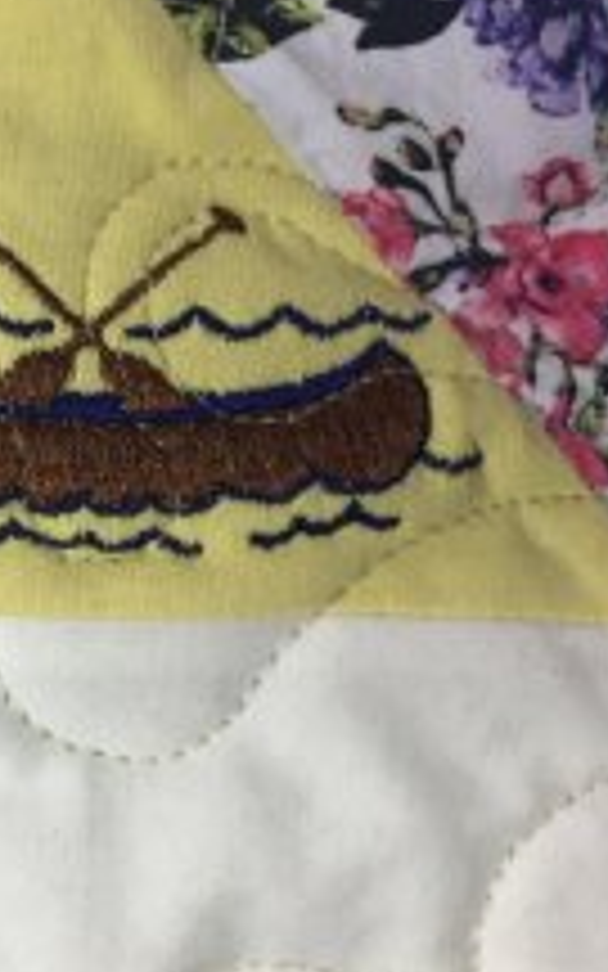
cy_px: 459
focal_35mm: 57
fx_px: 1511
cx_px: -54
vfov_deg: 35.7
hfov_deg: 21.6
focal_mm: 4.15
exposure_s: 1/30
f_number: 2.2
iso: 64
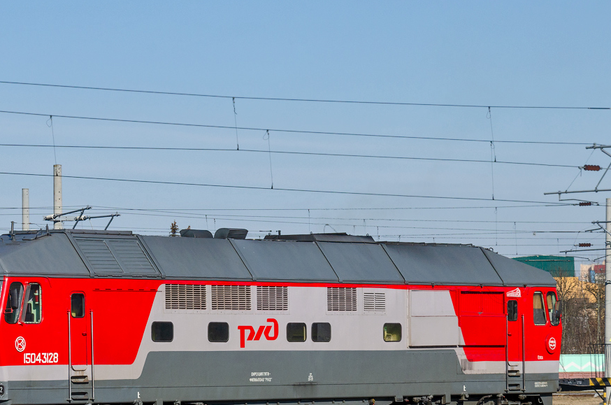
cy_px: 259
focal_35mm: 183
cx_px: 234
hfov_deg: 11.3
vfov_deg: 7.5
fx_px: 3100
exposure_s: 1/750
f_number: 11
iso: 125
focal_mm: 82
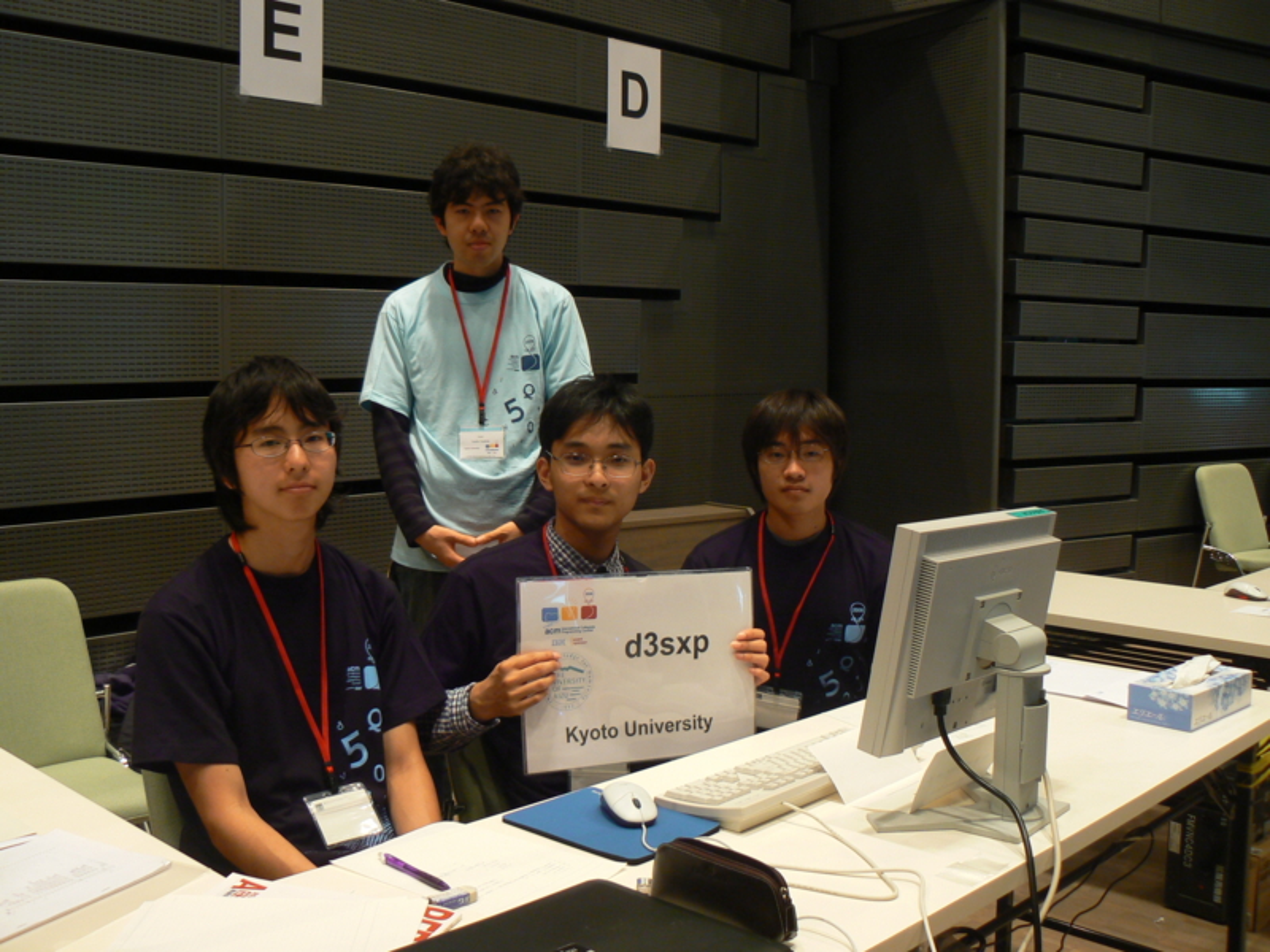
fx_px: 1357
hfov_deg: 50.1
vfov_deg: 38.7
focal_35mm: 37
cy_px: 476
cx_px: 635
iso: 80
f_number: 2.8
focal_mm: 6.2
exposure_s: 1/5
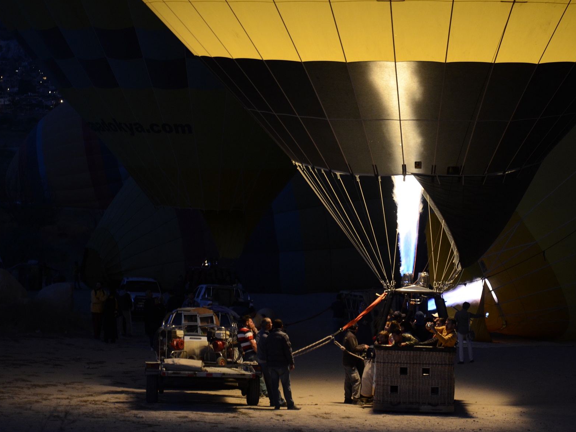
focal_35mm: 112
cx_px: 287
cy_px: 212
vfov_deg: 13.2
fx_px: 1864
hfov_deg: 17.6
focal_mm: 66
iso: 800
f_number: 5.3
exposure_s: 1/10
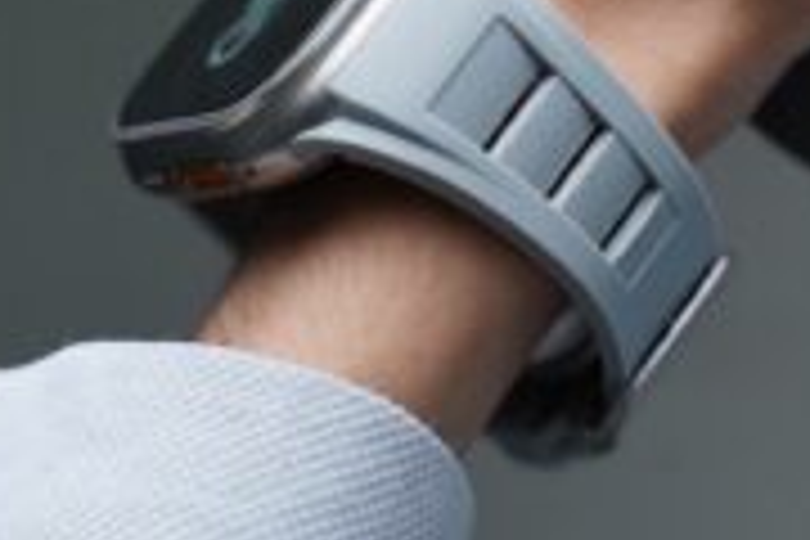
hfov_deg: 12.3
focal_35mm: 167
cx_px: 477
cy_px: 137
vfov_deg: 8.2
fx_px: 3757
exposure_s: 1/250
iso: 3200
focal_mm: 75
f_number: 4.5
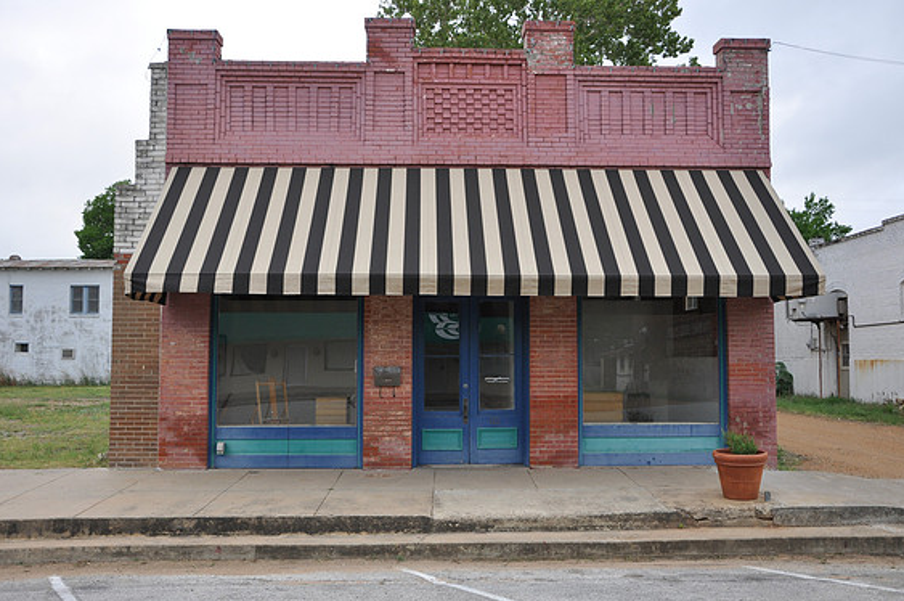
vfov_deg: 38.8
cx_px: 462
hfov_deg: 55.8
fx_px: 853
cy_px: 296
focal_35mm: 34
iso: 220
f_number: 5.6
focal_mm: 22
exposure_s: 1/30
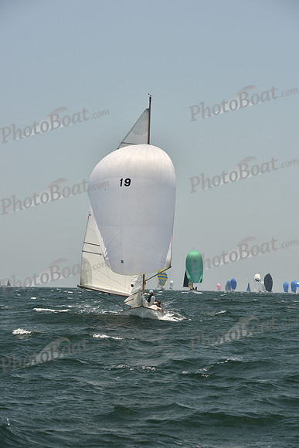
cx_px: 150
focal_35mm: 105
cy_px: 224
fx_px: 1307
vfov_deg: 19.5
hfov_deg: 13.0
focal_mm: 105
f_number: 7.1
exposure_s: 1/640
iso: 250
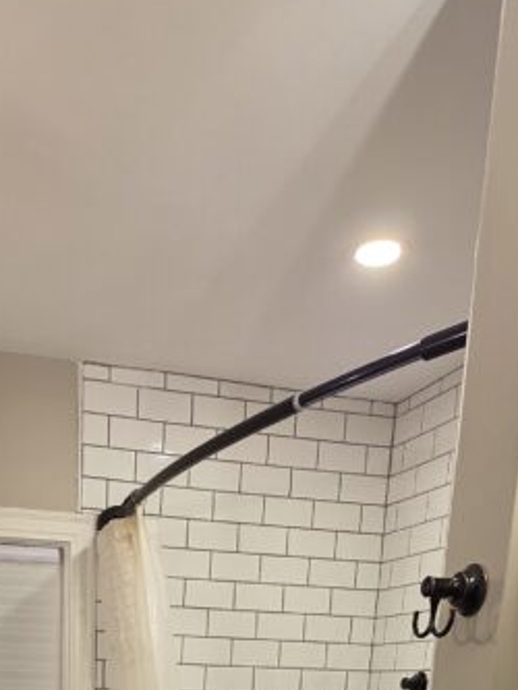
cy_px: 903
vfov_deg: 33.6
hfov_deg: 35.3
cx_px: 135
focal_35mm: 40
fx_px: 798
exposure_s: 1/120
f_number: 1.9
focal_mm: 2.2
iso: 250
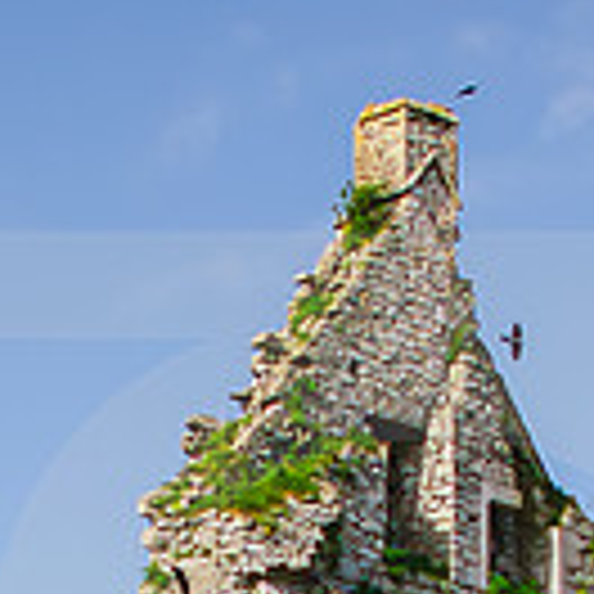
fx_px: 4349
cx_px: 175
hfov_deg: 7.8
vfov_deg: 7.7
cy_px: 714
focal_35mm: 224
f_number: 4
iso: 250
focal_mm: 26
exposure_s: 1/1600
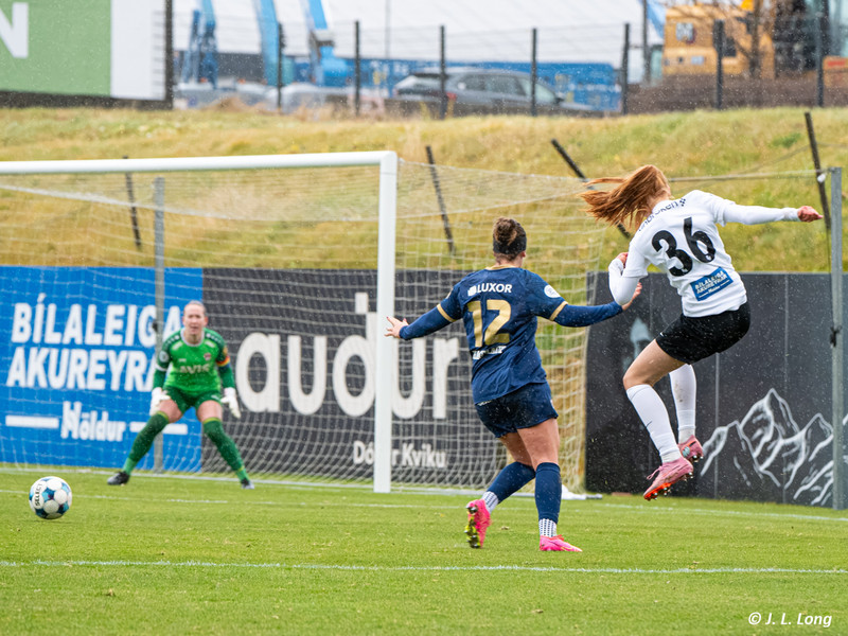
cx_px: 515
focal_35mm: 250
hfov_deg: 7.9
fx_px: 6117
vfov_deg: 6.0
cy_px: 340
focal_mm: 210
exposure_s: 1/1000
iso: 4500
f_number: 5.6
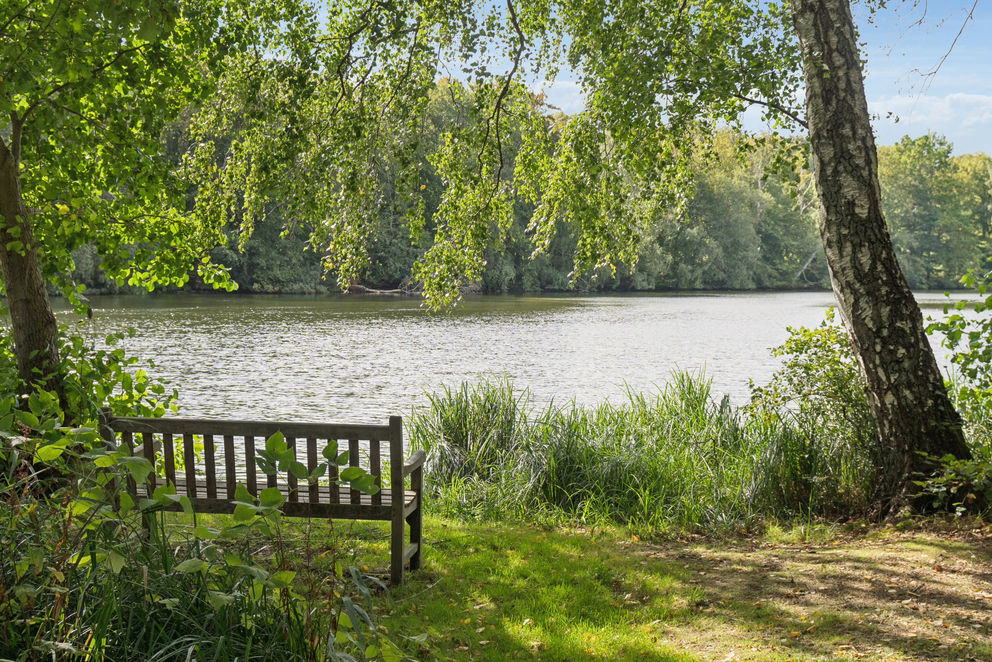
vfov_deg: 30.8
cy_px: 331
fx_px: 1199
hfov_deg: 45.0
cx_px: 496
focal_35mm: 44
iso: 250
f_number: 5.6
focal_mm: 29
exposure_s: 1/400
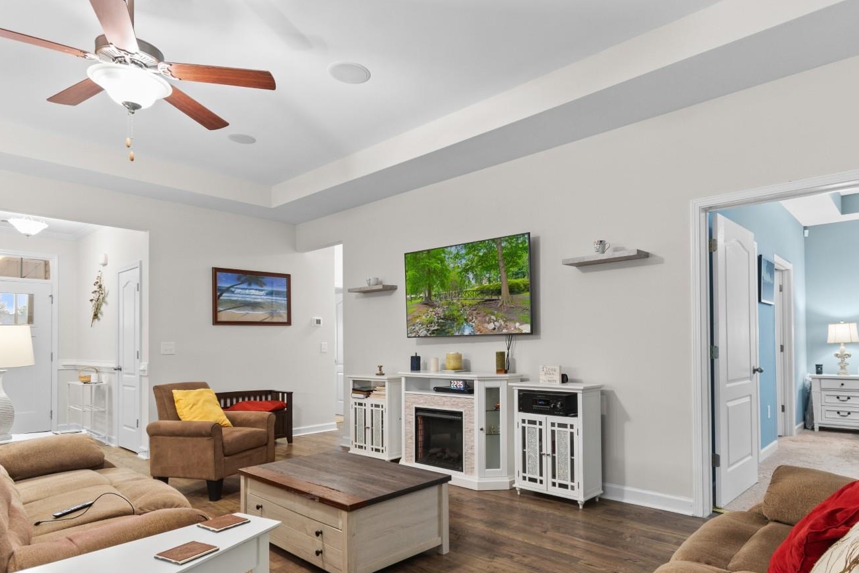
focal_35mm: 20
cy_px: 336
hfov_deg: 83.5
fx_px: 477
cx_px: 487
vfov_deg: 61.5
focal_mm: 11
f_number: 4.8
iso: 100
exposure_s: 1/1.25
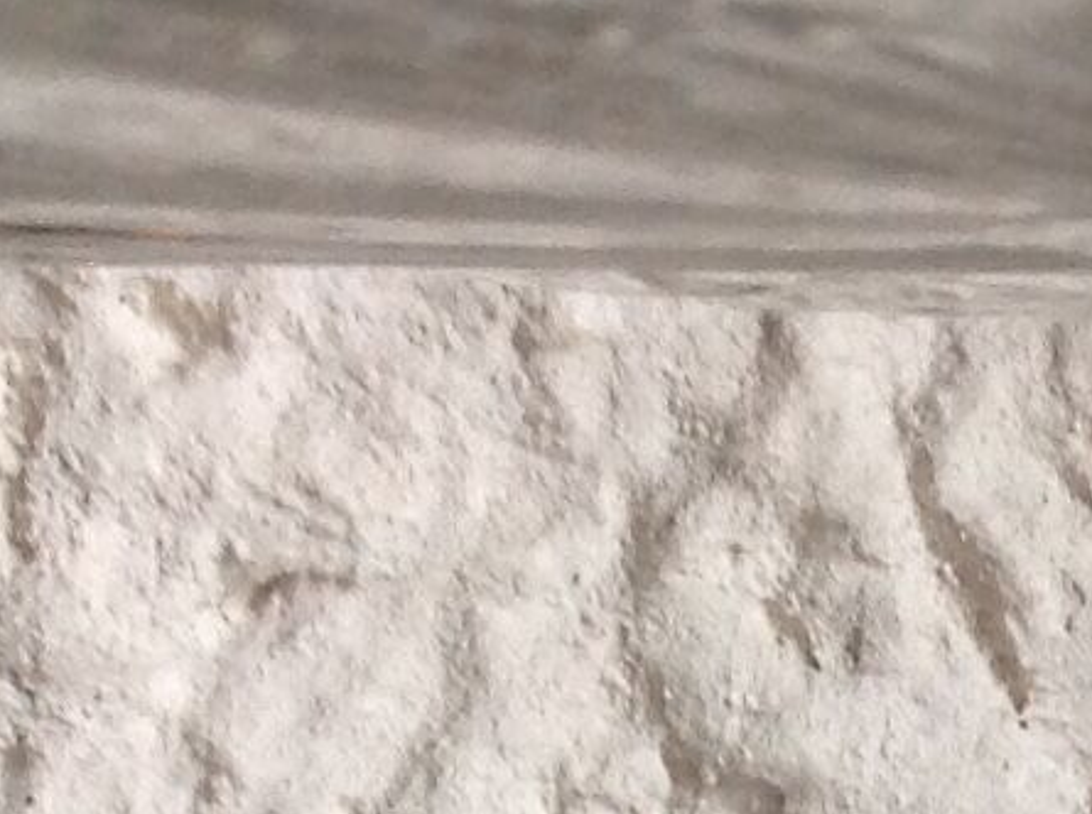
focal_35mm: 204
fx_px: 6423
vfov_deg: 6.9
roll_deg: +0.0
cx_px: 1664
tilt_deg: -9.9
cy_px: 1817
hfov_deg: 9.4
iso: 80
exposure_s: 1/15
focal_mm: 4.28
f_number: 2.4
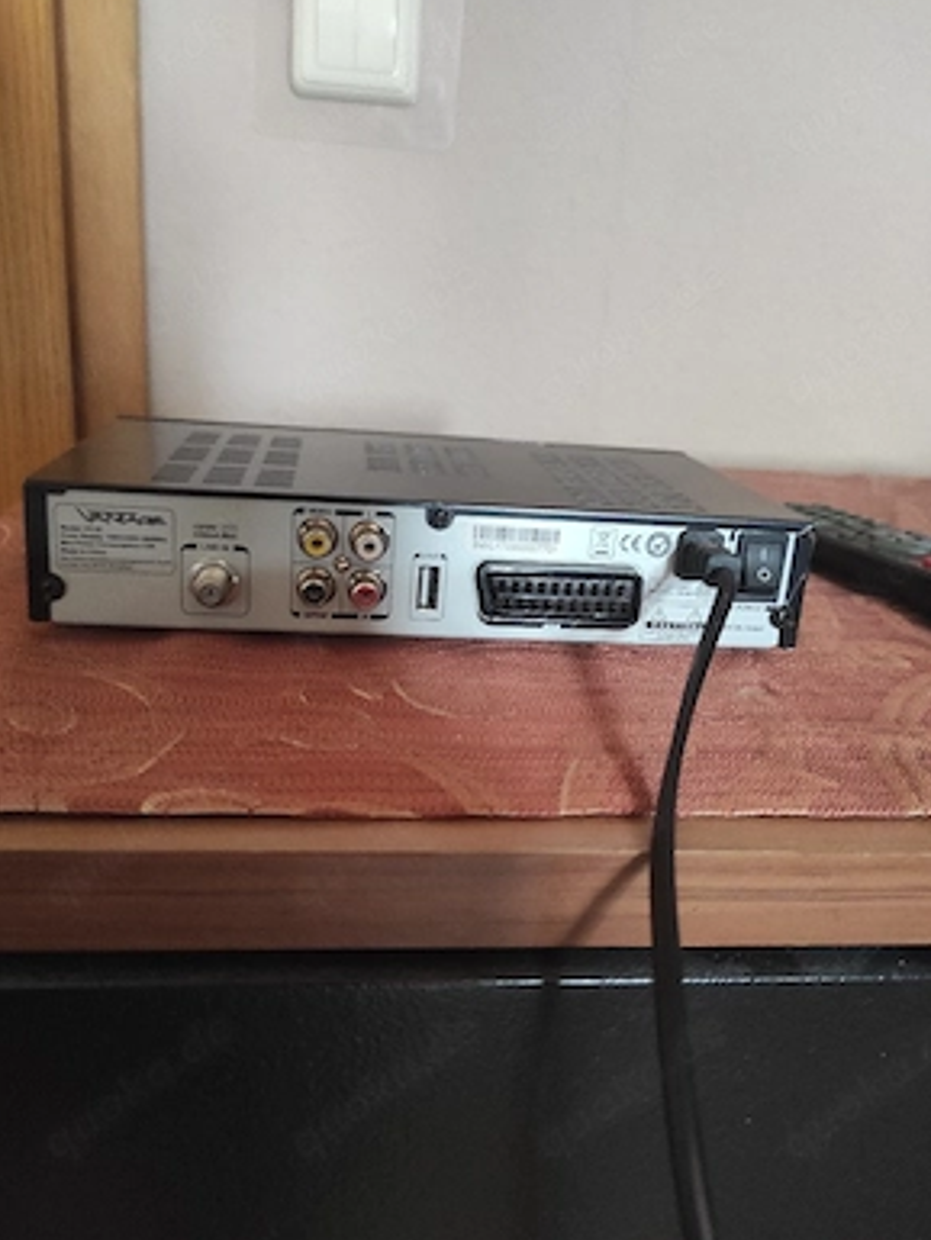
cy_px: 620
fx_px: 932
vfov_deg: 67.3
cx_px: 454
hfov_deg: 53.1
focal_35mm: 26
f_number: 1.89
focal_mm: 5.43
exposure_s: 1/25
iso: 1239
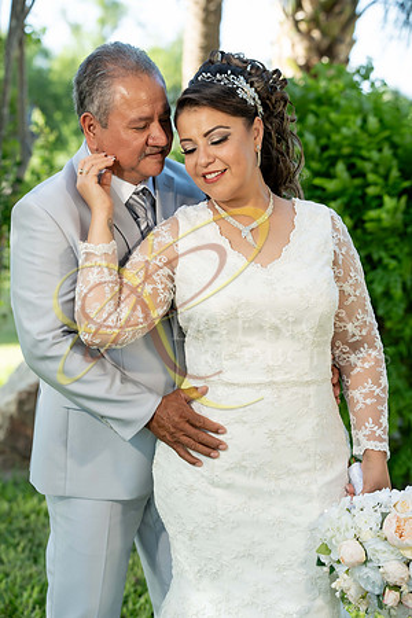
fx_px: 1236
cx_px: 206
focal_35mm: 72
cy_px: 309
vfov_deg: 28.1
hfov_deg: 18.9
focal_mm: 72
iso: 500
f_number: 4
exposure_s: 1/500
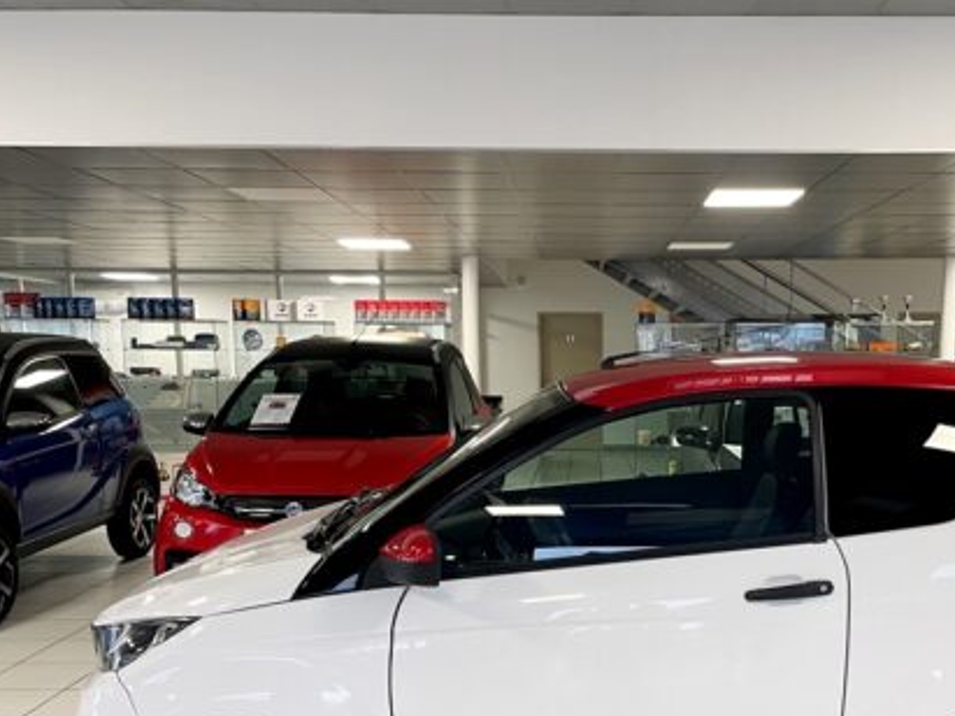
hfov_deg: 48.5
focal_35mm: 38
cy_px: 521
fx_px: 1048
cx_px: 602
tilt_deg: -8.1
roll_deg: +0.4
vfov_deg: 37.0
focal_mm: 4.2
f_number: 1.6
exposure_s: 1/50
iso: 100
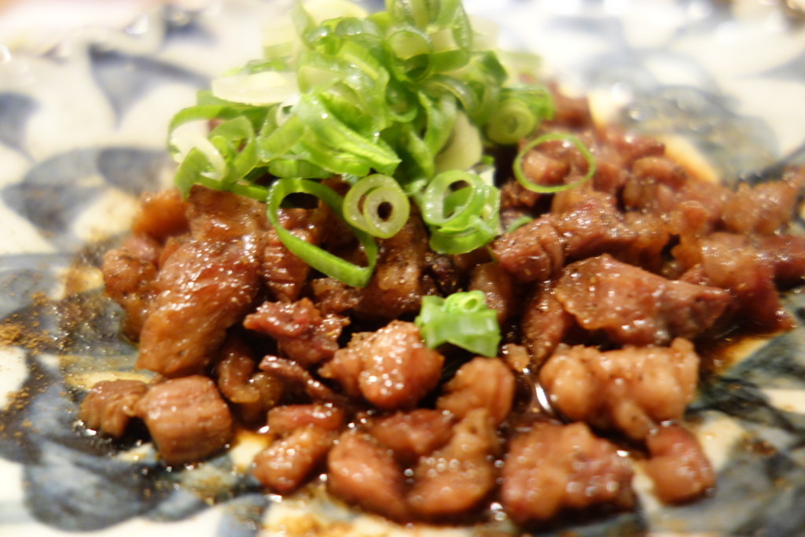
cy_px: 268
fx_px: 626
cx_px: 402
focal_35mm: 28
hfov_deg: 65.5
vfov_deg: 46.4
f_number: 1.8
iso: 800
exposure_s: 1/10
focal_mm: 10.4
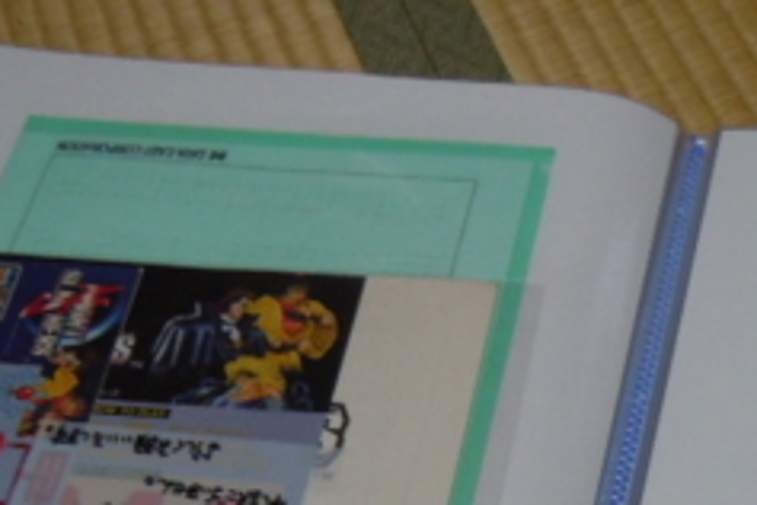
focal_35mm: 79
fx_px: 1661
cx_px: 575
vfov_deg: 16.4
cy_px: 636
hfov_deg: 25.3
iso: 320
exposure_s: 1/60
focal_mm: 5.4
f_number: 3.5
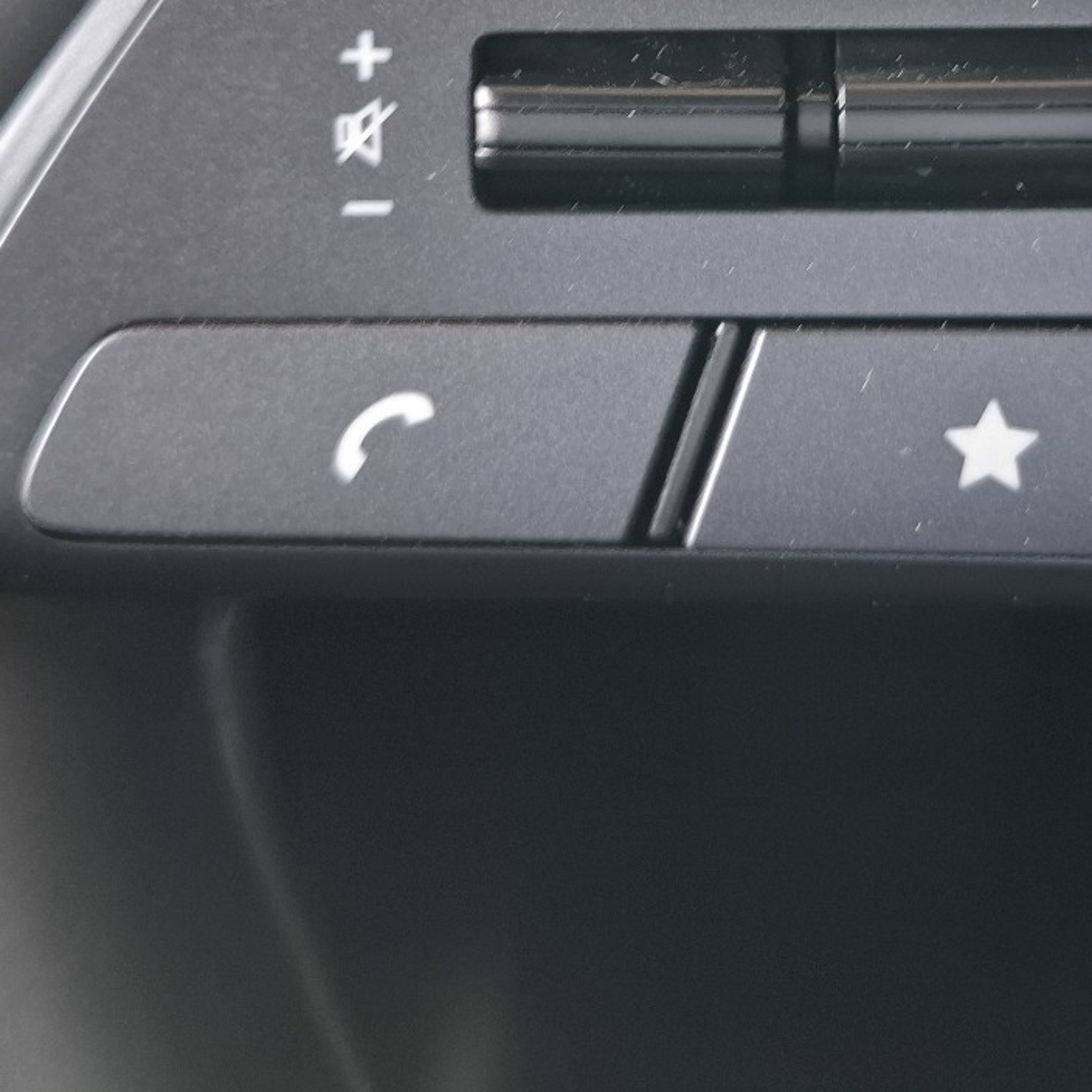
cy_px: 110
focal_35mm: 52
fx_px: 1856
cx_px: 762
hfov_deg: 32.4
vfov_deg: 31.3
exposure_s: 1/50
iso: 250
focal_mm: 5.54
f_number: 1.8
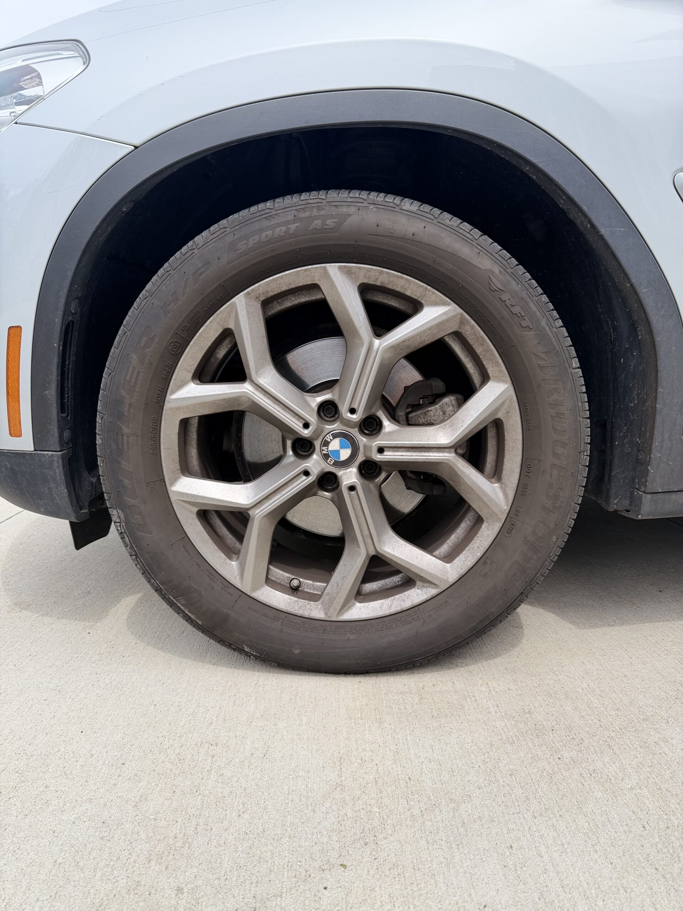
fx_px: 631
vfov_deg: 71.6
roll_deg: -0.5
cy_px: 456
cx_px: 342
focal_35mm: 24
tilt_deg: -10.6
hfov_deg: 56.8
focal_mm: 6.76
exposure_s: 1/2299
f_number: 1.78
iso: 80
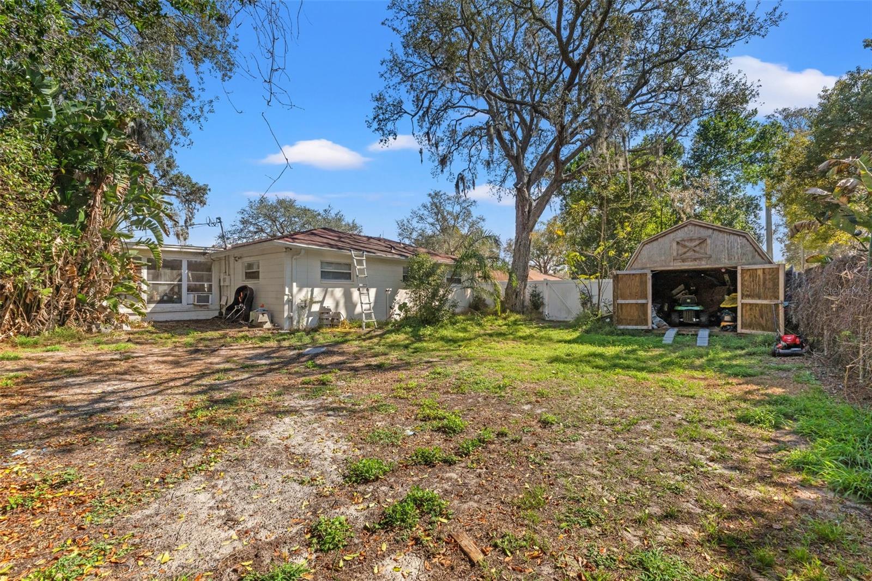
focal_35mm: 15
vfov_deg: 77.3
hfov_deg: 100.4
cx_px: 436
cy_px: 290
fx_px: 363
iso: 400
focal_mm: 10
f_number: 7.1
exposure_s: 1/1000
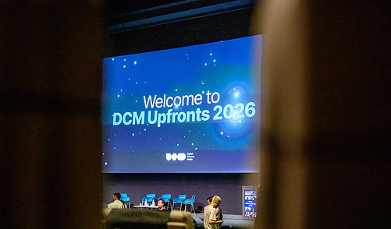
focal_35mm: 43
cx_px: 187
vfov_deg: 28.6
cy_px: 121
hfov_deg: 46.9
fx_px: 451
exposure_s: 1/320
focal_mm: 35
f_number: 2
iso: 9000
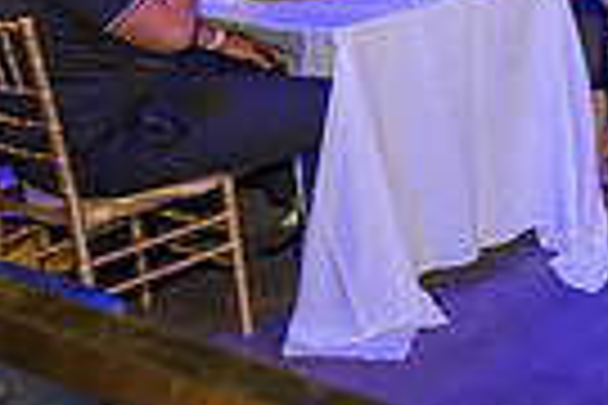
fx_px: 1739
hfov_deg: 16.6
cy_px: -92
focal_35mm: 103
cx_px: 1081
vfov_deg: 12.9
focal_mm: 24
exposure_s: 1/125
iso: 1000
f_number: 3.5
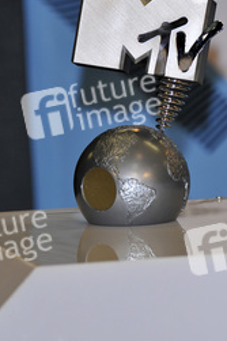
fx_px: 3021
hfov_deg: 4.3
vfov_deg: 6.5
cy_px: 175
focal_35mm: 319
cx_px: 131
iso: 800
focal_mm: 200
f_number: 6.3
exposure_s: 1/250
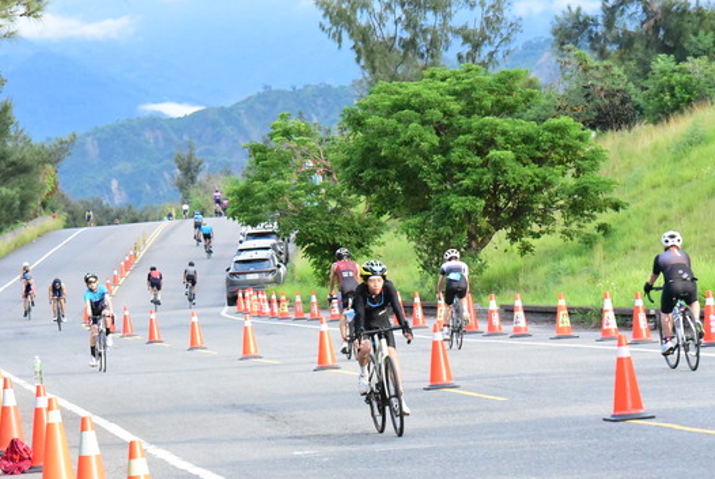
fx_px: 3977
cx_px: 381
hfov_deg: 10.3
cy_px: 292
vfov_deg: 6.9
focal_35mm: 200
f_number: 11
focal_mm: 135
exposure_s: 1/2000
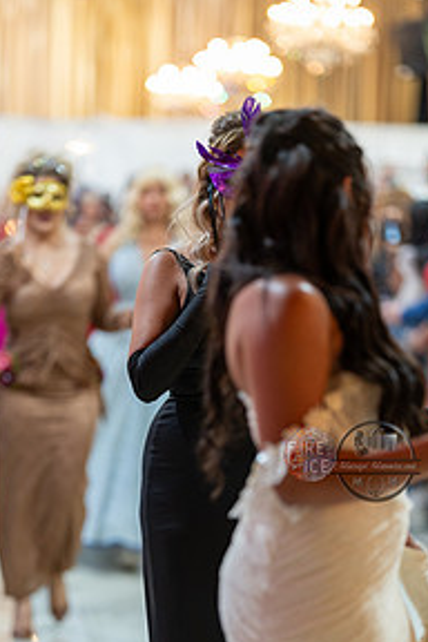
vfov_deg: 15.4
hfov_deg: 10.3
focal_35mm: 133
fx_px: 2372
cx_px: 185
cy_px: 461
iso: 320
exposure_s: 1/160
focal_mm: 85
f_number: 1.4
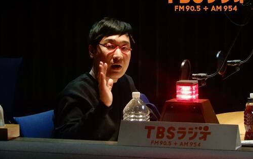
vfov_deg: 8.2
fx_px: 1104
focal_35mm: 160
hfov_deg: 13.1
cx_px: 126
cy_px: 73
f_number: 5.6
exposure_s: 1/60
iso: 1600
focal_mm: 26.8
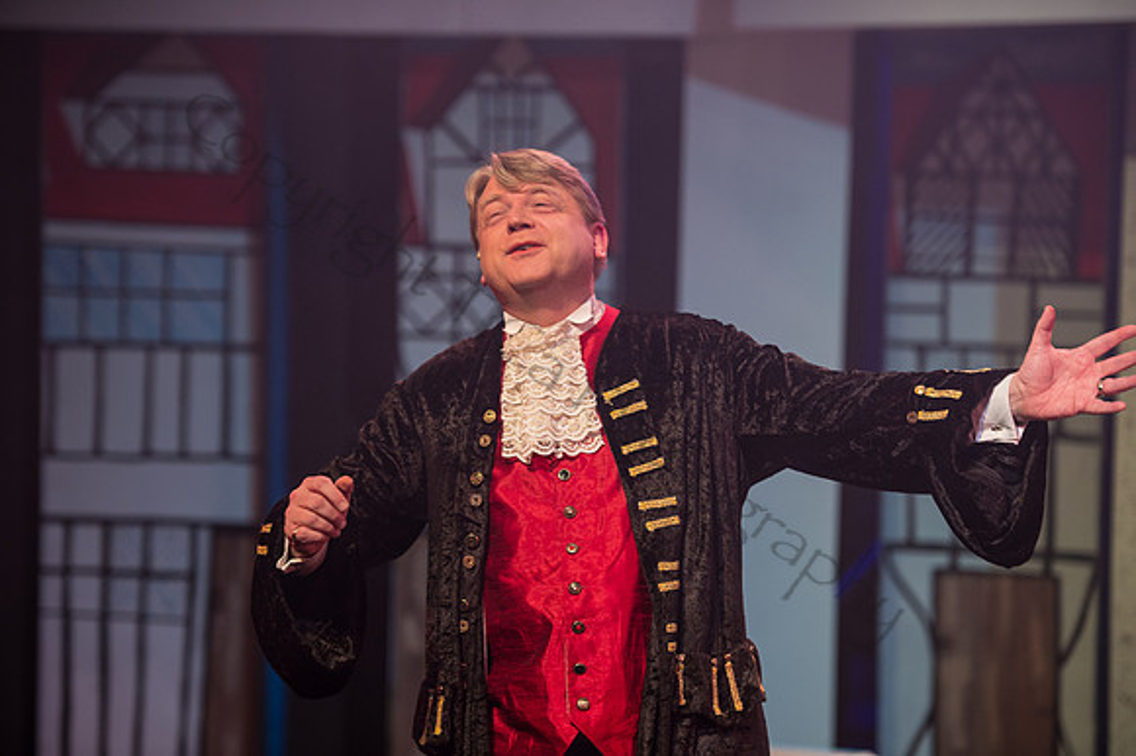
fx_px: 3942
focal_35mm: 125
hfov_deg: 16.4
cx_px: 568
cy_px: 378
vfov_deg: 11.0
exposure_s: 1/250
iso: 1000
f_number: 2.8
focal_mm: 125
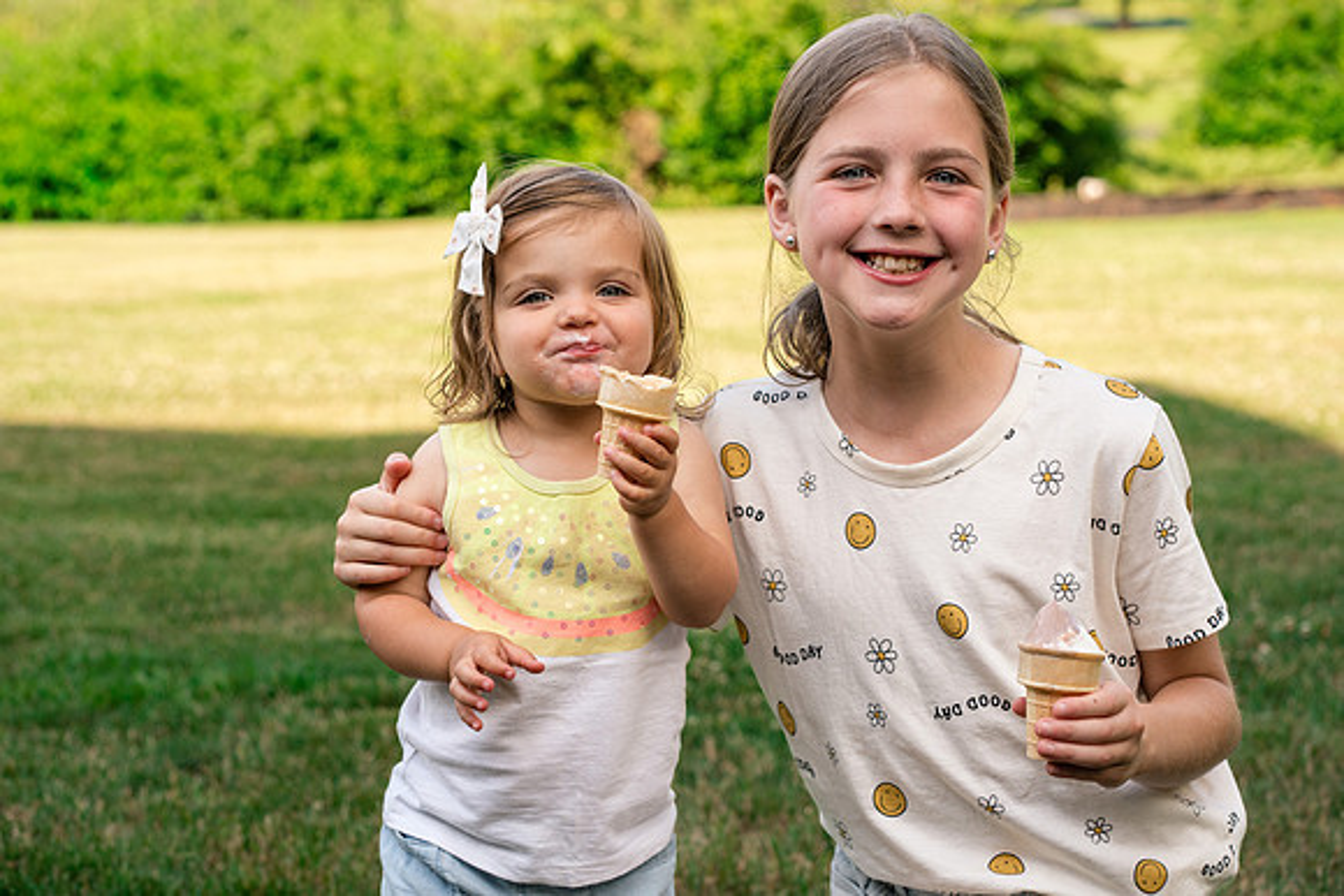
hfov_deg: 23.9
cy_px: 448
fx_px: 3174
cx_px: 672
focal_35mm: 85
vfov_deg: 16.1
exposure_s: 1/400
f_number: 6.3
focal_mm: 85
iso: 640
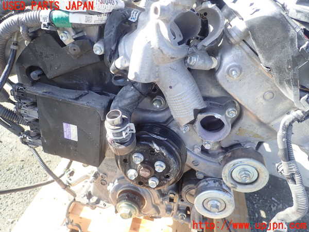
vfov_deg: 54.9
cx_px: 154
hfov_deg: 69.4
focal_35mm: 25
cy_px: 116
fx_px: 223
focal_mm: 4.5
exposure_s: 1/160
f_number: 2.8
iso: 100
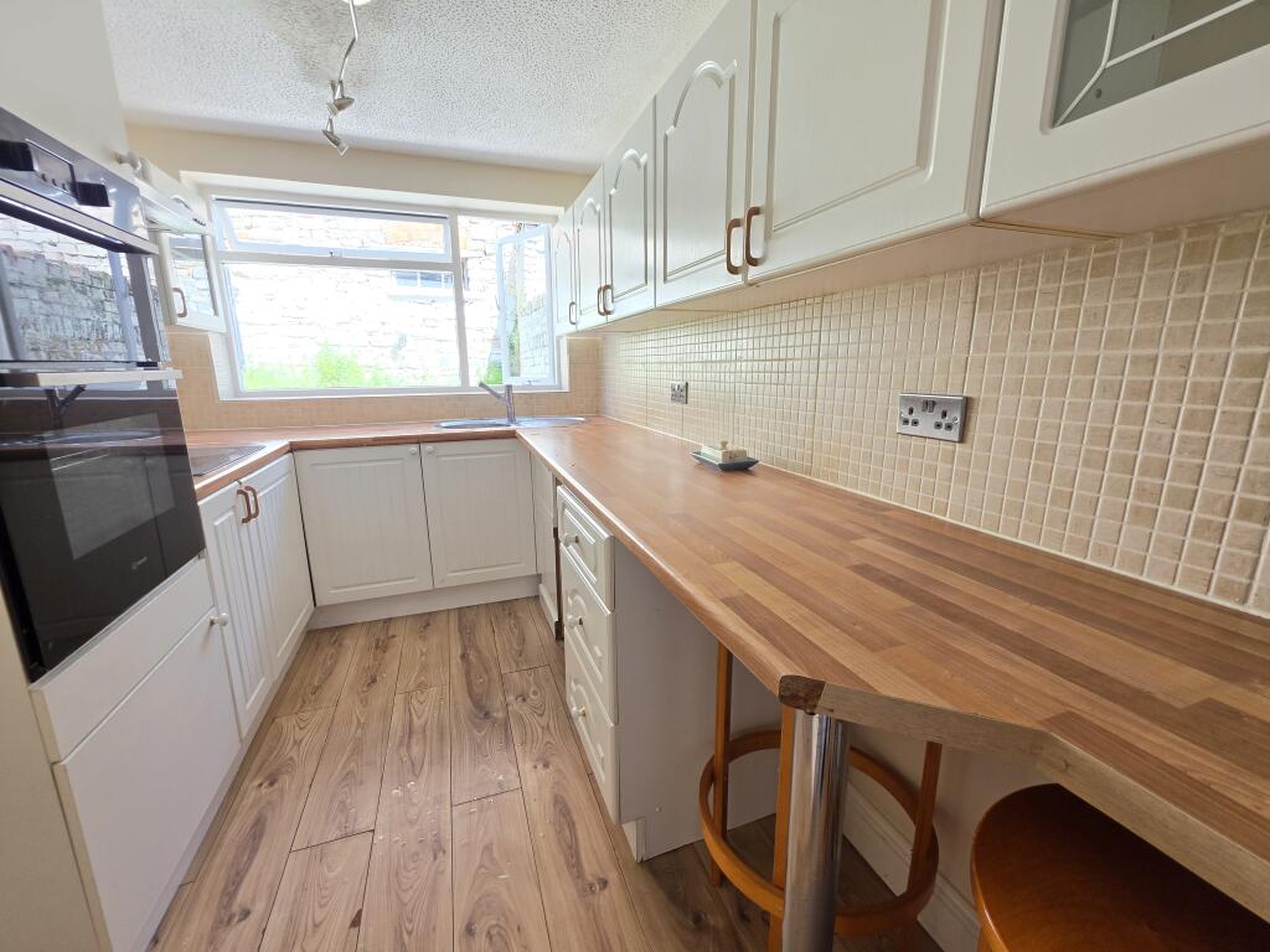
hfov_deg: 106.2
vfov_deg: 89.9
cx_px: 635
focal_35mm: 13
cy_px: 476
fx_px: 477
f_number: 1.9
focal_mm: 2.2
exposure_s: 1/100
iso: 80
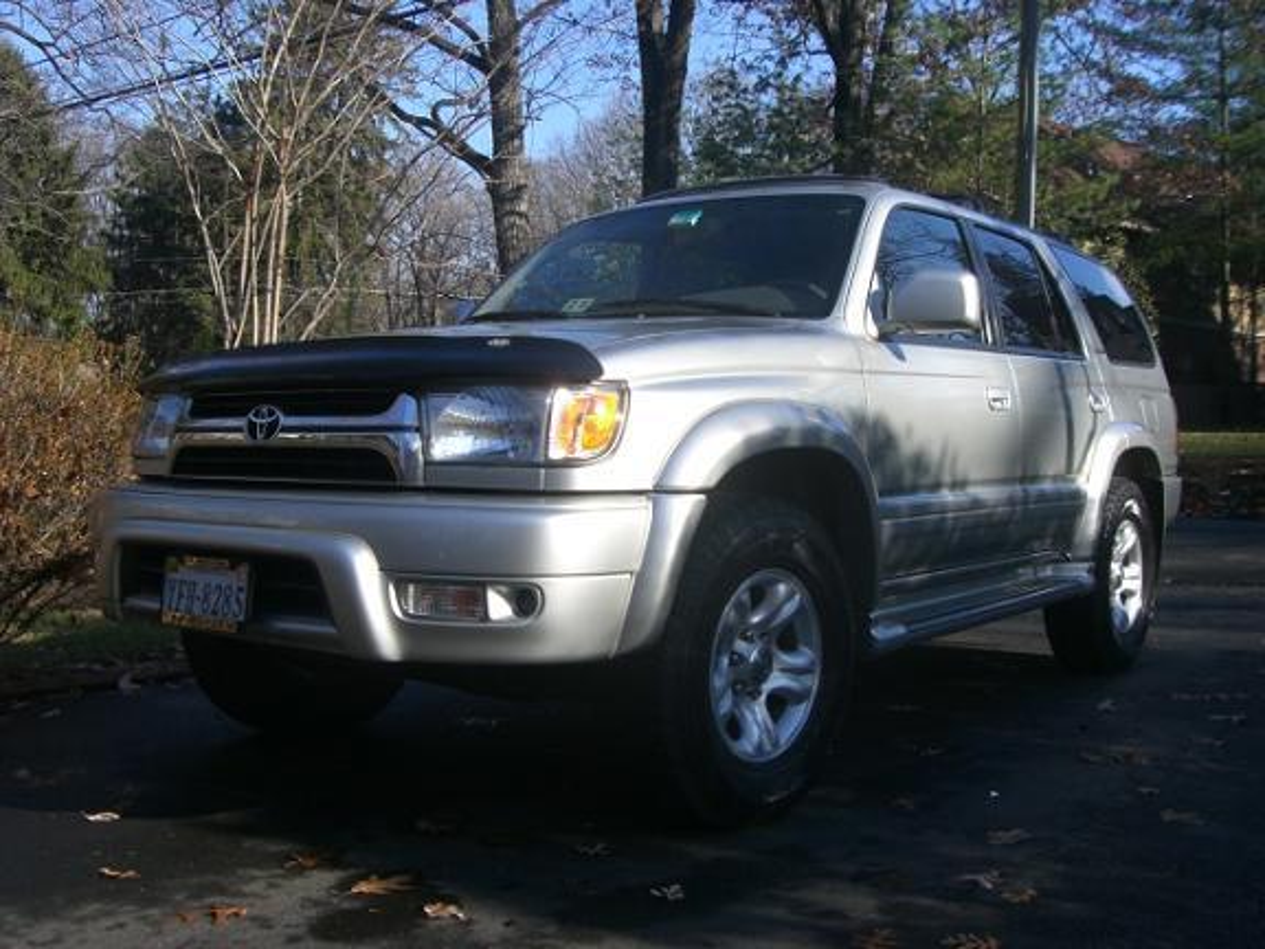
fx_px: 1389
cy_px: 474
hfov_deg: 49.0
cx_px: 632
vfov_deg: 37.7
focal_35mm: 38
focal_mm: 6.2
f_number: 4.3
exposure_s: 1/320
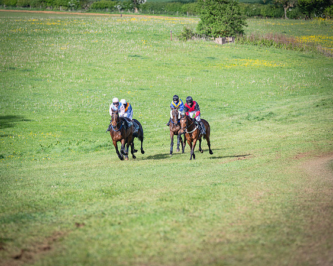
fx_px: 2219
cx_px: 166
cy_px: 133
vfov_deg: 6.9
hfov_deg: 8.6
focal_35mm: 225
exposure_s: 1/4000
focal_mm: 200
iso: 400
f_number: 4
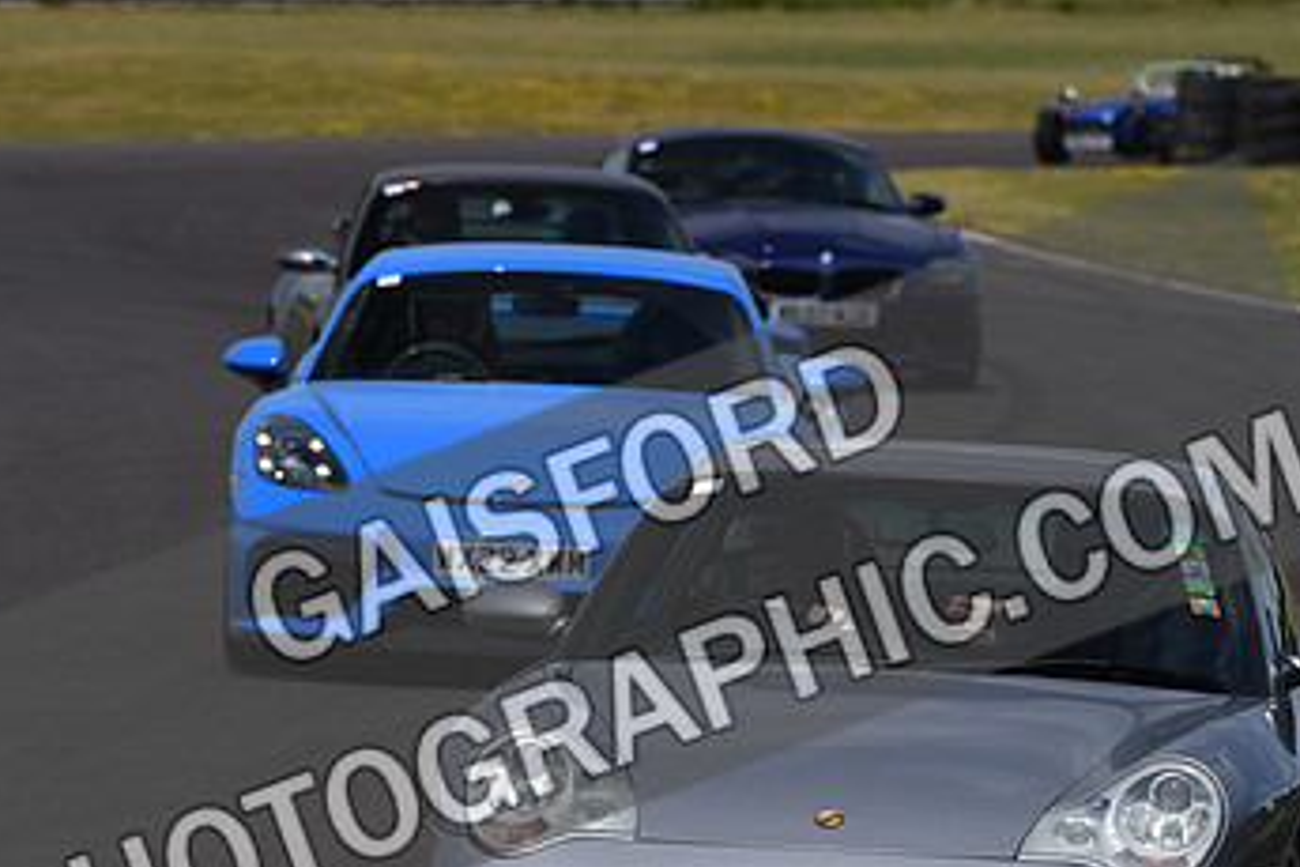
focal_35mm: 404
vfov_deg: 3.4
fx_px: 14588
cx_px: 610
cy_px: 601
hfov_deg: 5.1
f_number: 8
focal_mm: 240
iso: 640
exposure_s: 1/1000
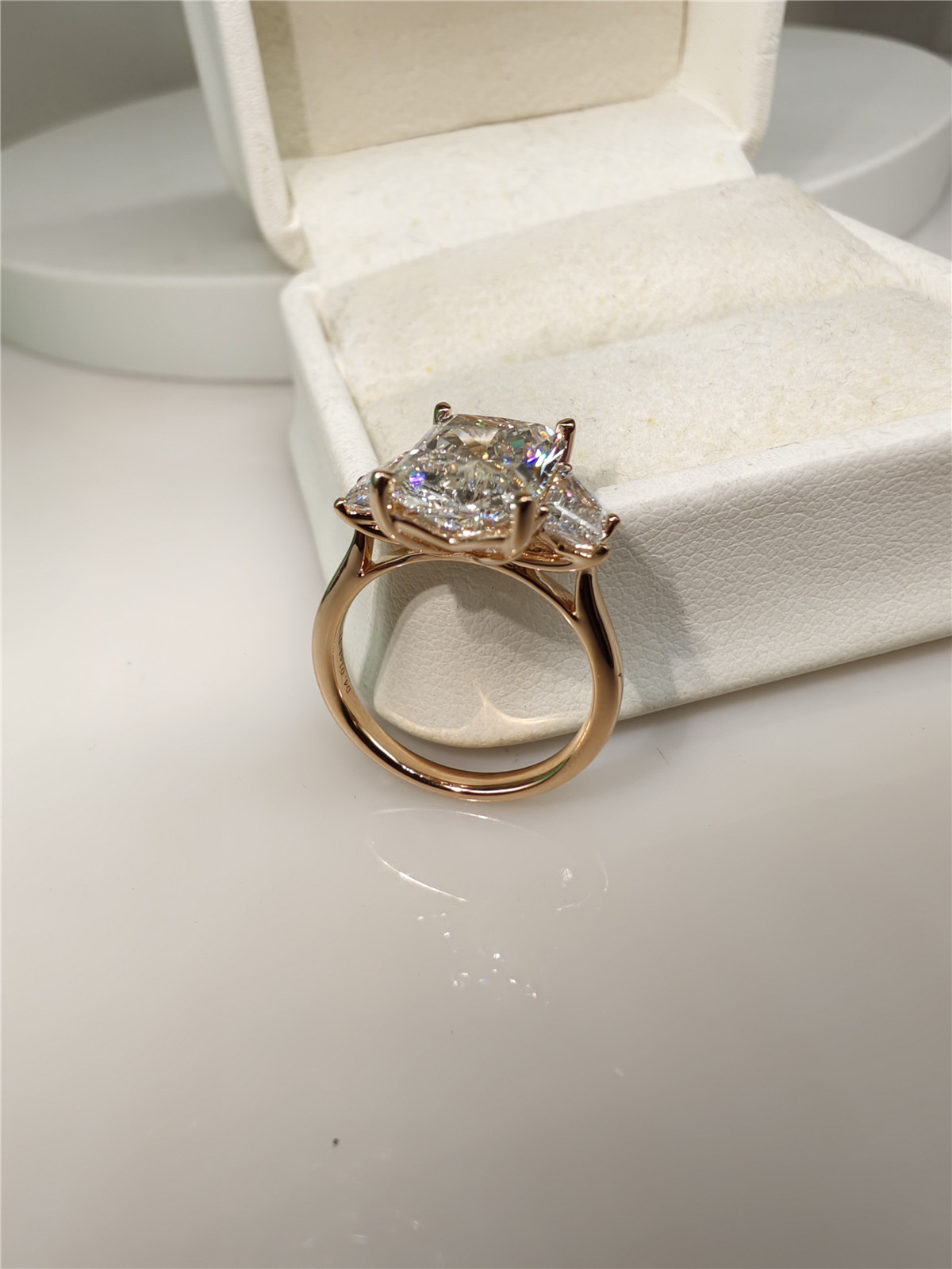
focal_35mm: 23
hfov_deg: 58.9
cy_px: 634
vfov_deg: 73.9
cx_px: 476
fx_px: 843
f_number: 2.2
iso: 83
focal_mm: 2.59
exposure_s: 1/100
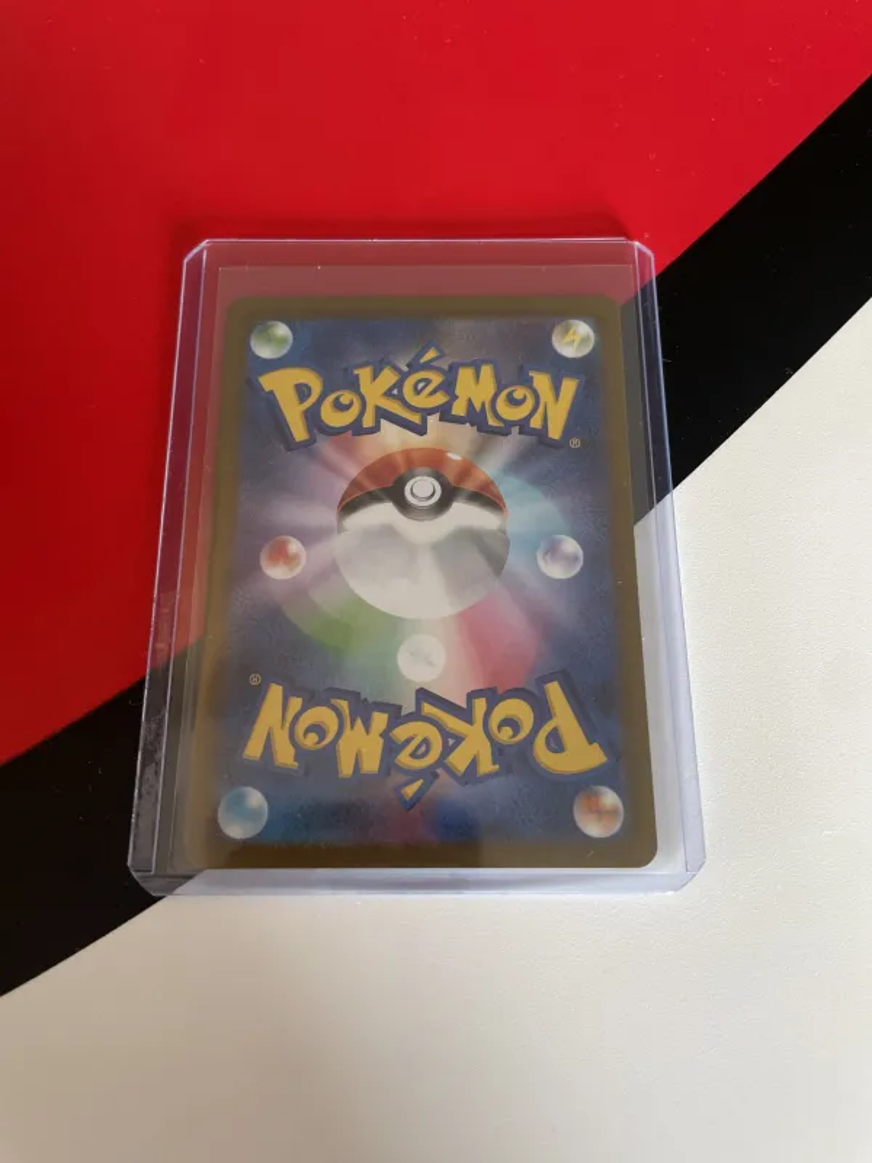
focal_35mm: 26
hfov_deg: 53.1
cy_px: 582
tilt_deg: -72.2
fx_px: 873
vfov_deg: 67.3
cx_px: 436
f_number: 1.6
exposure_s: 1/60
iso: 200
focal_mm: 4.2
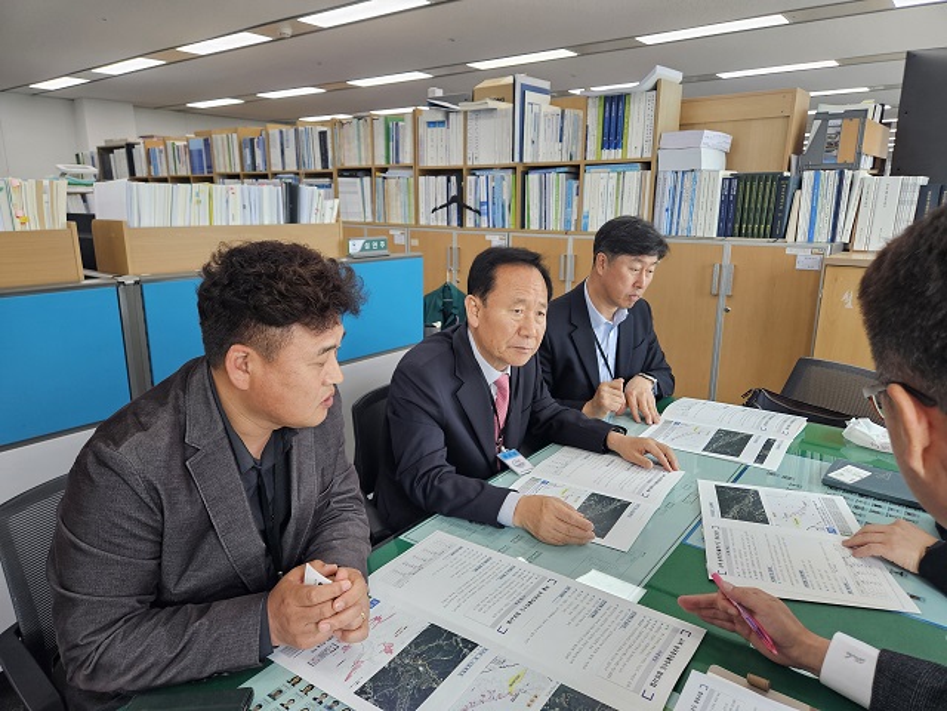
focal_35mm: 23
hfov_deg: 73.9
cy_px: 356
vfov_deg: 58.9
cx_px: 474
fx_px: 629
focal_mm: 5.4
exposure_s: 1/120
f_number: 1.8
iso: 160
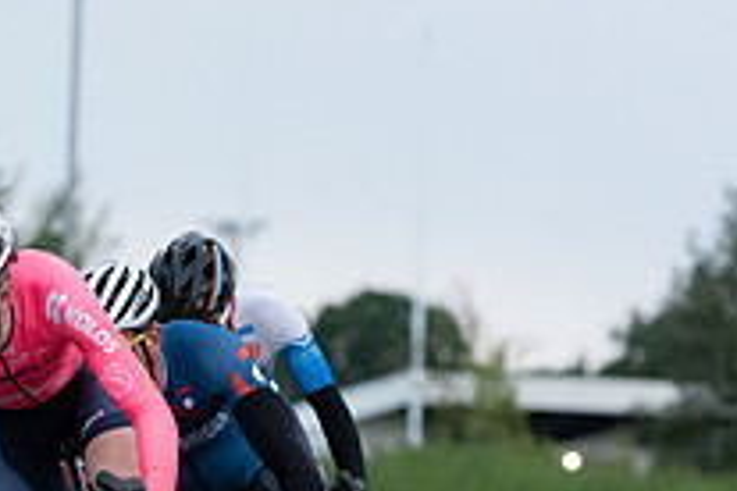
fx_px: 10665
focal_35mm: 521
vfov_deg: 2.6
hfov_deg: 4.0
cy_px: 398
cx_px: -42
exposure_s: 1/640
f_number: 5
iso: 8000
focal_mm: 175
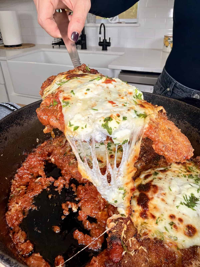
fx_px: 185
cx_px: 100
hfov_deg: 56.8
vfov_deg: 71.6
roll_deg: +1.3
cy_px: 134
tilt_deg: -26.6
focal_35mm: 24
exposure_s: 1/120
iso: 40
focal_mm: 2.22
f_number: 2.2
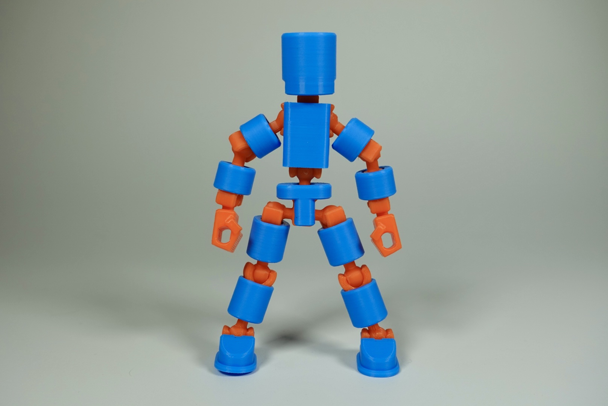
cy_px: 203
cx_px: 304
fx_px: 524
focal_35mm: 31
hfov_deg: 60.2
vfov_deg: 42.4
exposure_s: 1/200
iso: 125
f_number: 4
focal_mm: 12.15
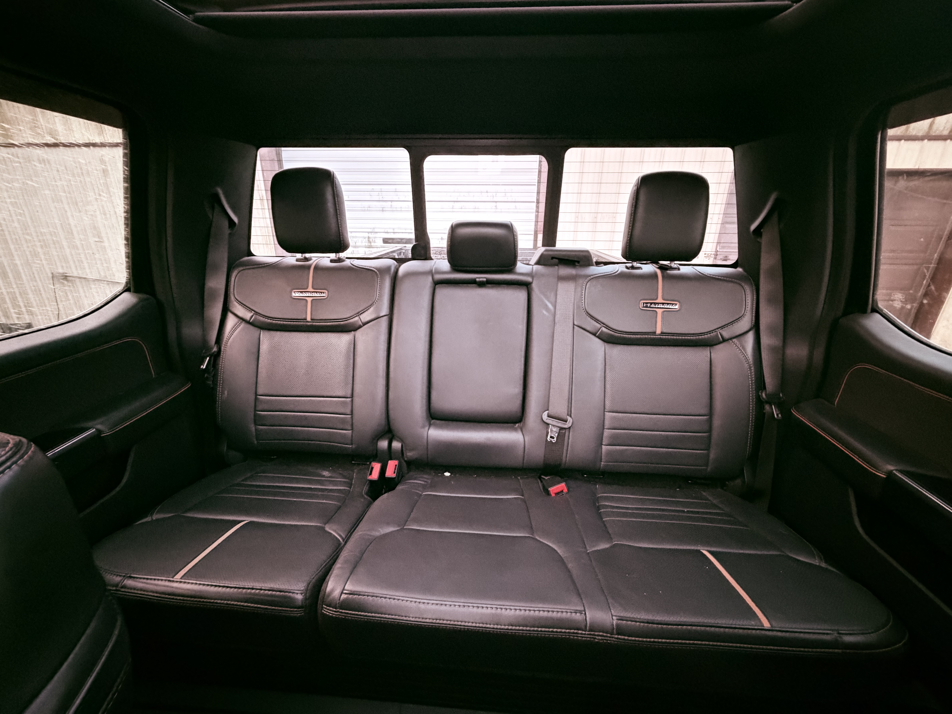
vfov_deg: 85.7
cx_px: 476
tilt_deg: -19.9
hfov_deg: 102.1
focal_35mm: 14
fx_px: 385
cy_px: 357
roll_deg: +0.0
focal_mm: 2.22
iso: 1250
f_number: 2.2
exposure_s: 1/51
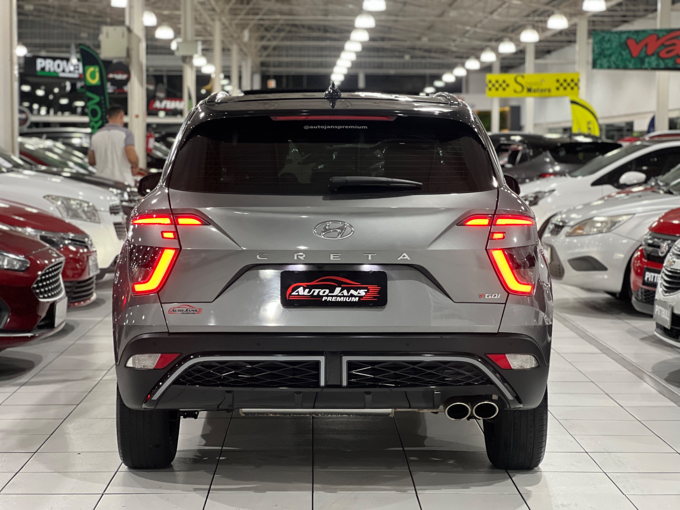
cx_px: 340
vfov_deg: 19.1
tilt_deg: -4.0
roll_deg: -0.8
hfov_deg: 25.3
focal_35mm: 77
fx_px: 1513
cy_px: 255
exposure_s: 1/30
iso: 320
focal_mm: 9
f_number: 2.8
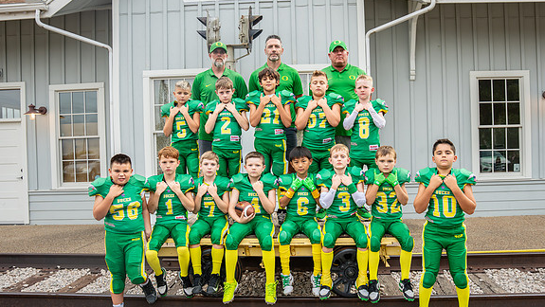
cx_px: 296
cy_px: 164
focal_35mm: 31
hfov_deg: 62.5
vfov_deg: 37.8
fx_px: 448
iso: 800
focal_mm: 24
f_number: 4
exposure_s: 1/800
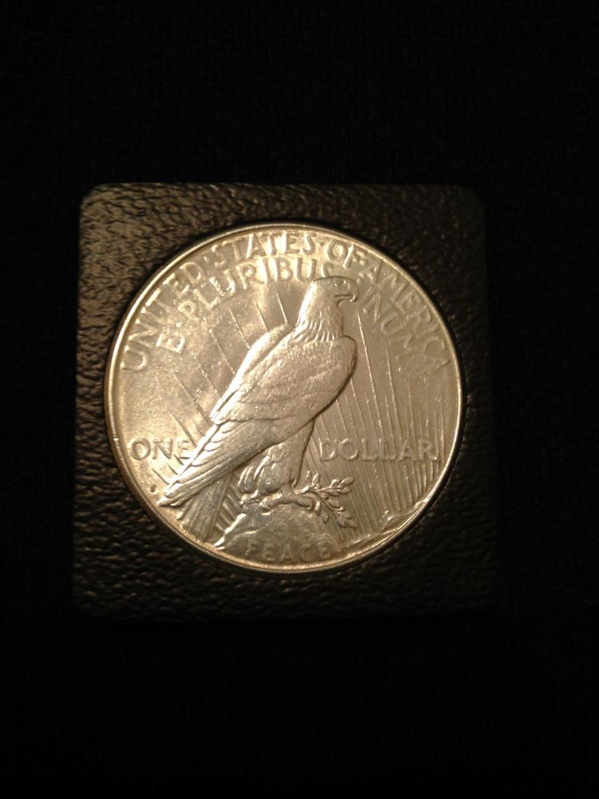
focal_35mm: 33
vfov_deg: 55.4
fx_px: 761
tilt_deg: -83.4
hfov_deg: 42.9
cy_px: 400
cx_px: 300
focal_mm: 4.12
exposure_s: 1/20
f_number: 2.4
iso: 64
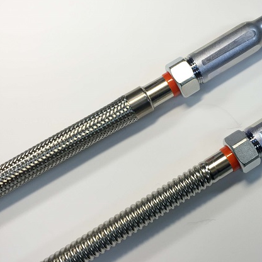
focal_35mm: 37
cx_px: 187
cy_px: 124
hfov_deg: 43.9
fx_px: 317
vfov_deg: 44.9
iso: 50
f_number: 2.2
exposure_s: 1/120
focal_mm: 4.15
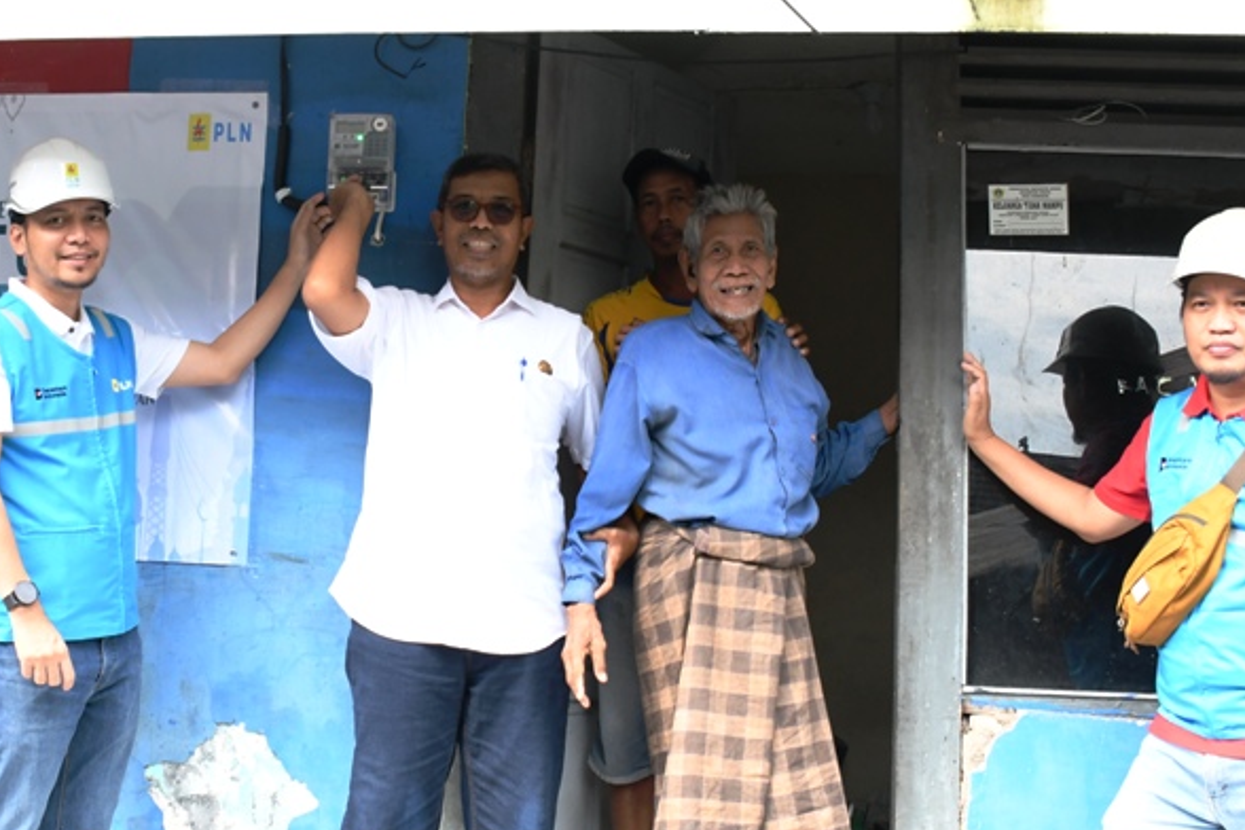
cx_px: 443
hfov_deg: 41.5
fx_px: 1625
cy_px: 327
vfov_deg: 28.6
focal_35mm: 47
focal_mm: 18
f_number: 5
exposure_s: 1/250
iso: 640
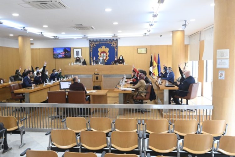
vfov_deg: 44.9
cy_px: 78
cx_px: 118
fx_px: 189
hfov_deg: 63.7
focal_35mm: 29
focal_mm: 29
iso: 16000
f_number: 11
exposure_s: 1/200
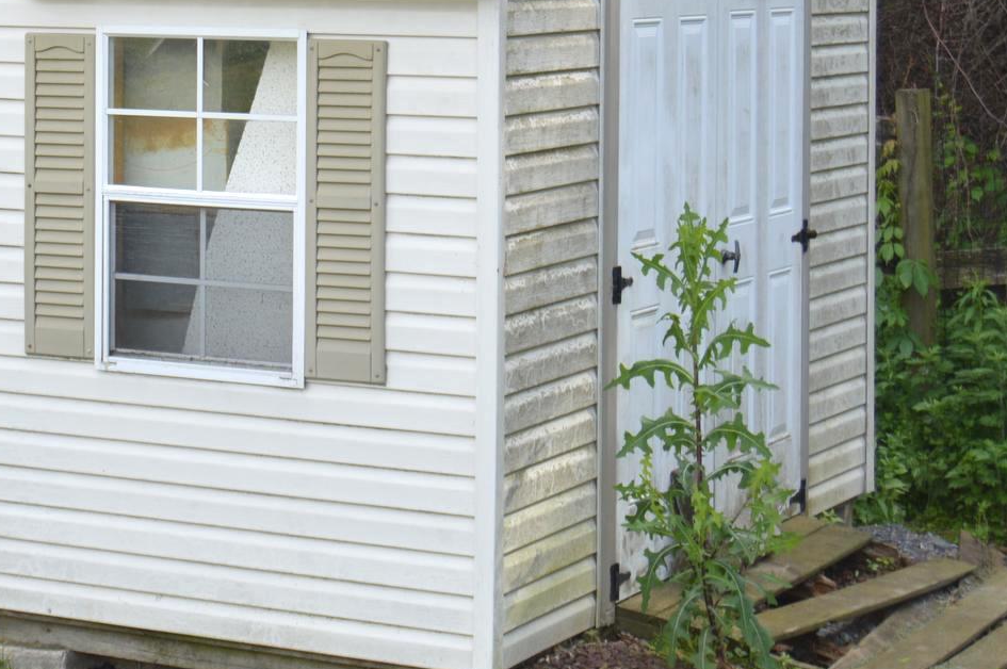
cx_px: 59
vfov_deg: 13.0
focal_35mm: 104
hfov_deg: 19.2
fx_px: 2906
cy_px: 46
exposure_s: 1/100
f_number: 6.3
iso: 100
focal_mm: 32
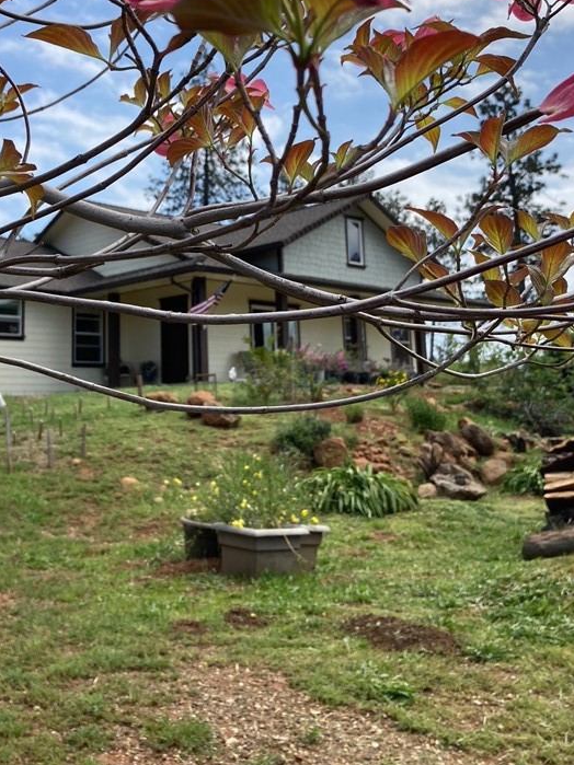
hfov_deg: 34.9
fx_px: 907
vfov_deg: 45.0
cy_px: 246
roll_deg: +1.8
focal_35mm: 41
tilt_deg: +11.5
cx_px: 208
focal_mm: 3.99
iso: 20
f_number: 1.8
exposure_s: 1/2183
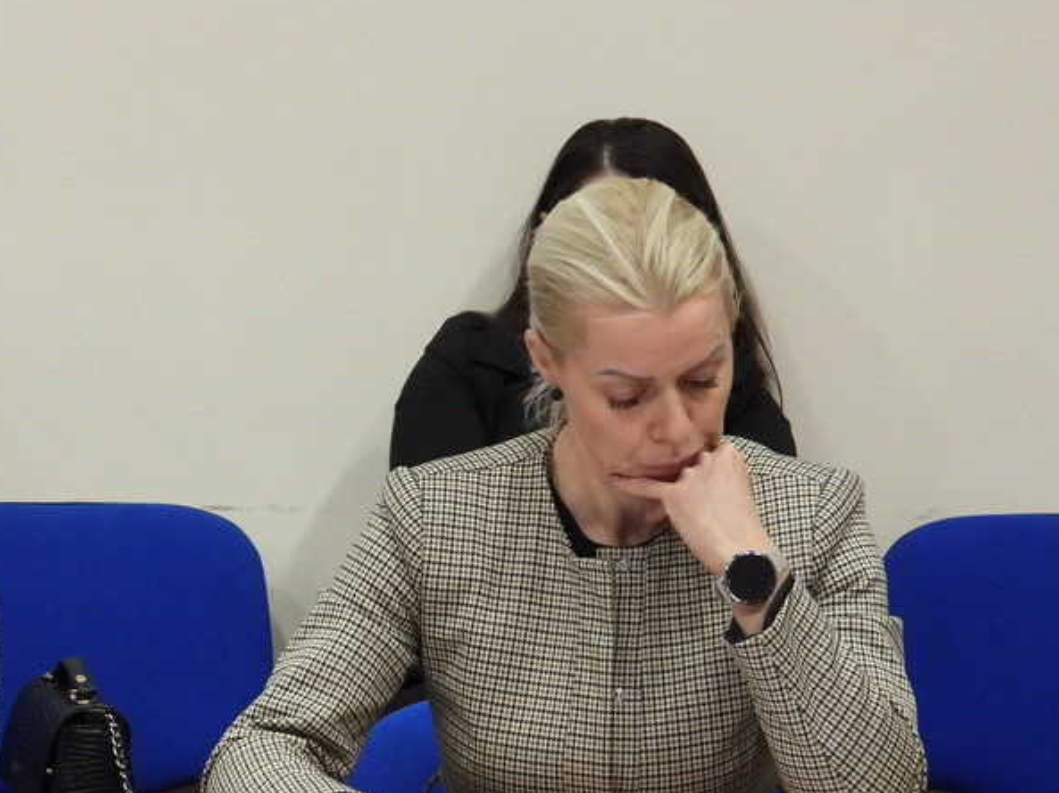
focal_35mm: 162
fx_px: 4953
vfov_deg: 9.1
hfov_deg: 12.1
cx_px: 118
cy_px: 550
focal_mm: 14.4
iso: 400
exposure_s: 1/25
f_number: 3.5
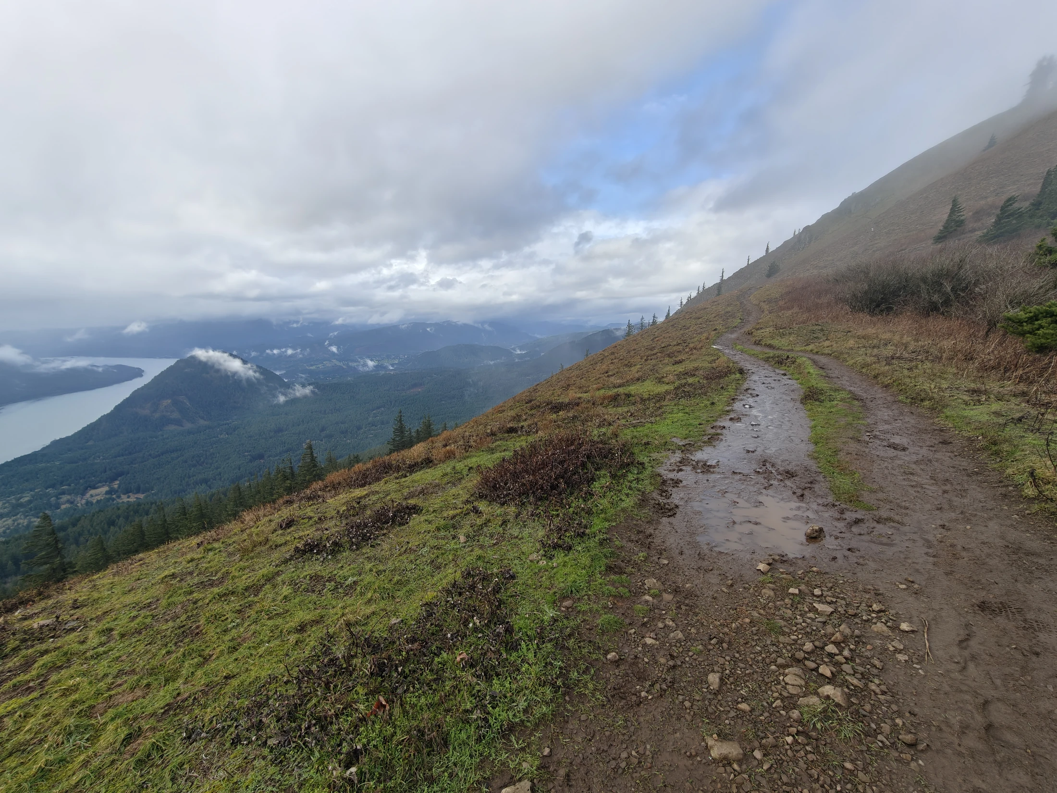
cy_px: 396
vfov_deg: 81.7
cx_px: 528
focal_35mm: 15
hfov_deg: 98.2
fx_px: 458
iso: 160
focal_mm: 2.3
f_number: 2
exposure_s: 1/455
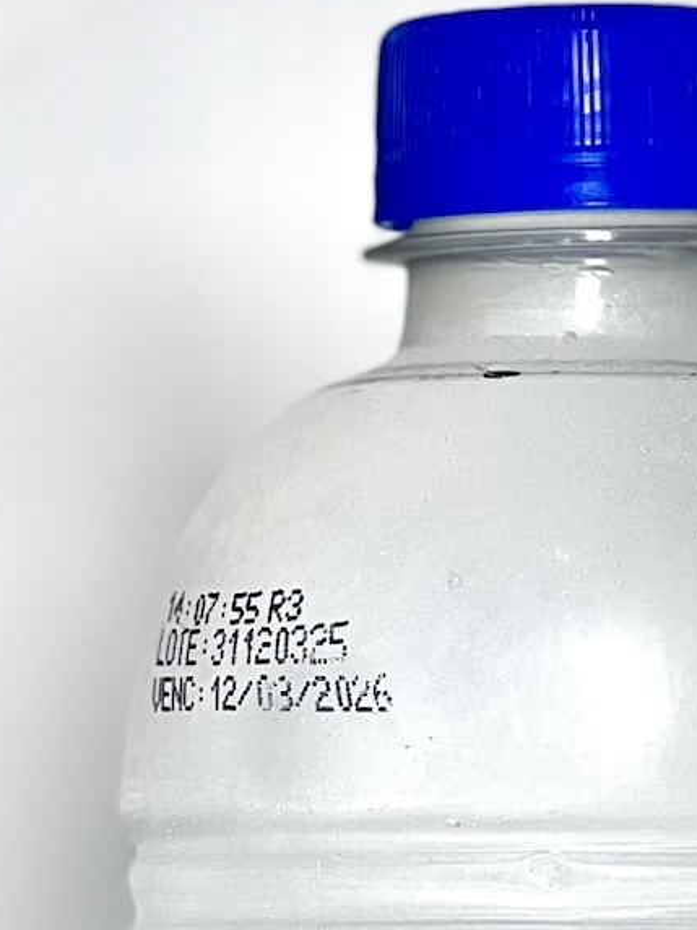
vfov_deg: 7.2
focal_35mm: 269
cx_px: 572
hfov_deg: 5.5
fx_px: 7222
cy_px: 1517
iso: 50
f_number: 2.8
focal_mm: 9
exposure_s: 1/120
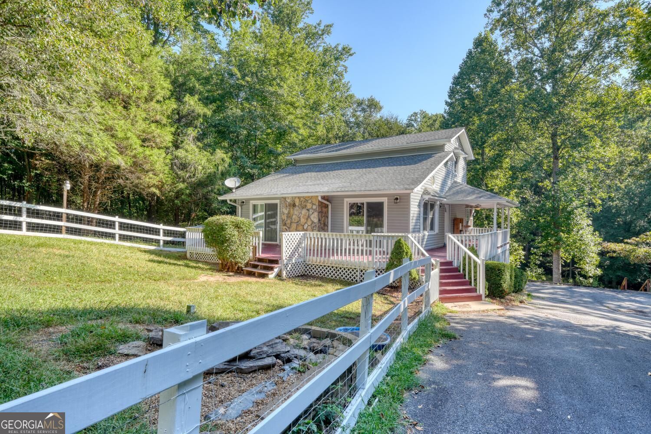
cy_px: 217
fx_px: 350
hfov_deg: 85.9
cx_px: 326
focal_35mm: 19
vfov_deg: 63.6
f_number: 8
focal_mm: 12.9
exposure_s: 1/13
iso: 100
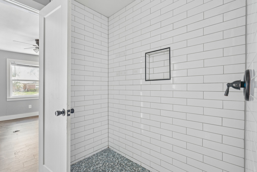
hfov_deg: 96.7
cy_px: 86
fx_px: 114
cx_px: 128
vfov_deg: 73.7
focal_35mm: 16
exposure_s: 1.3
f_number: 8
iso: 400
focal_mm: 16
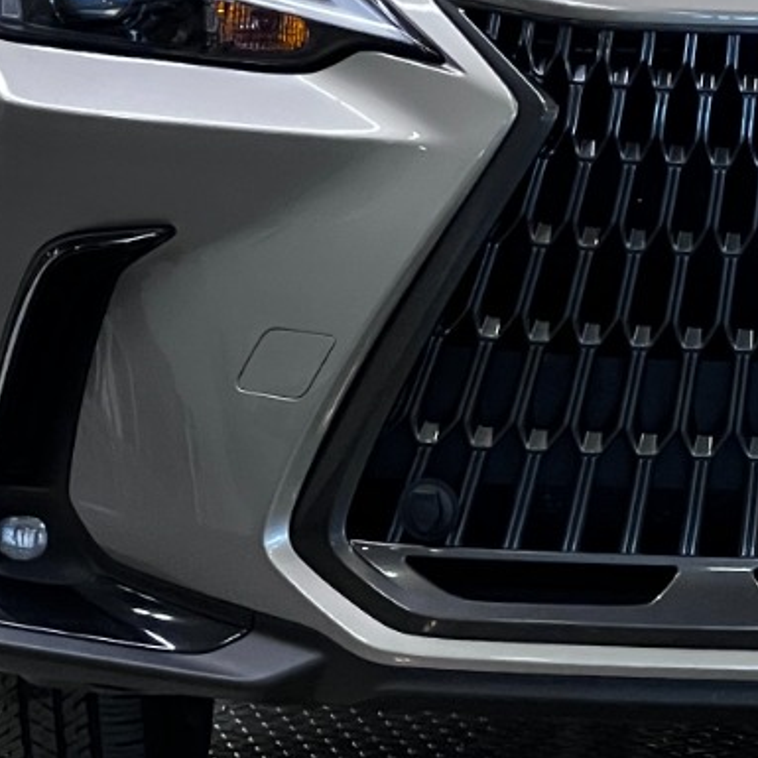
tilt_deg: -5.4
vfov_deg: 6.2
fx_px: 7011
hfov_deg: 6.2
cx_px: 900
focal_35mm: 283
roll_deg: -0.1
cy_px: 132
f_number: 2.8
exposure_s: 1/120
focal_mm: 9
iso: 200
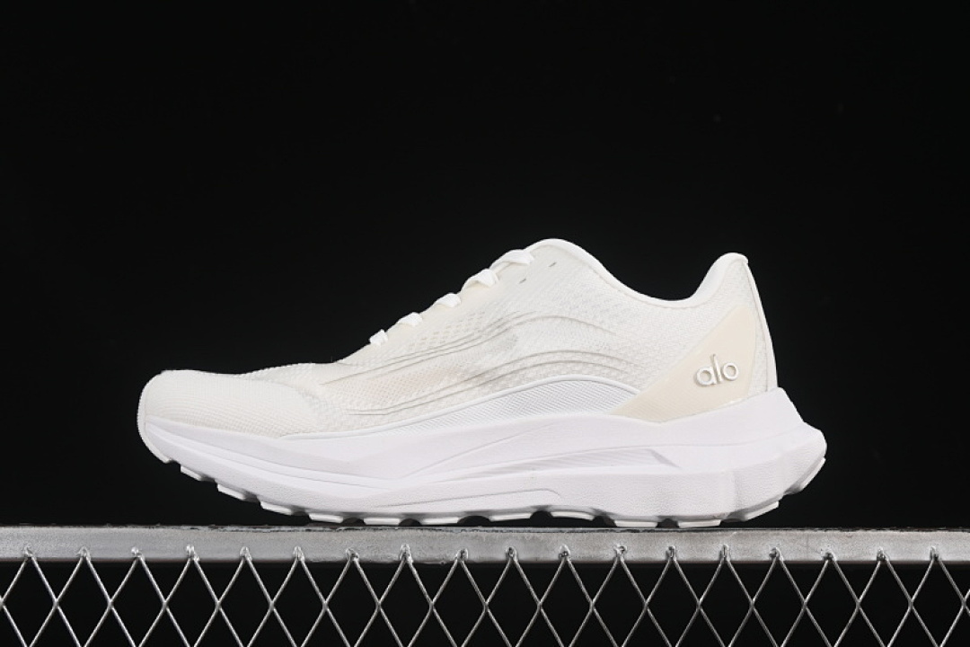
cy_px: 324
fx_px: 2021
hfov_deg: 27.0
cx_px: 485
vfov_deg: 18.2
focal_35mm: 75
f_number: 8
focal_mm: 50
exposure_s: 1/80
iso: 160
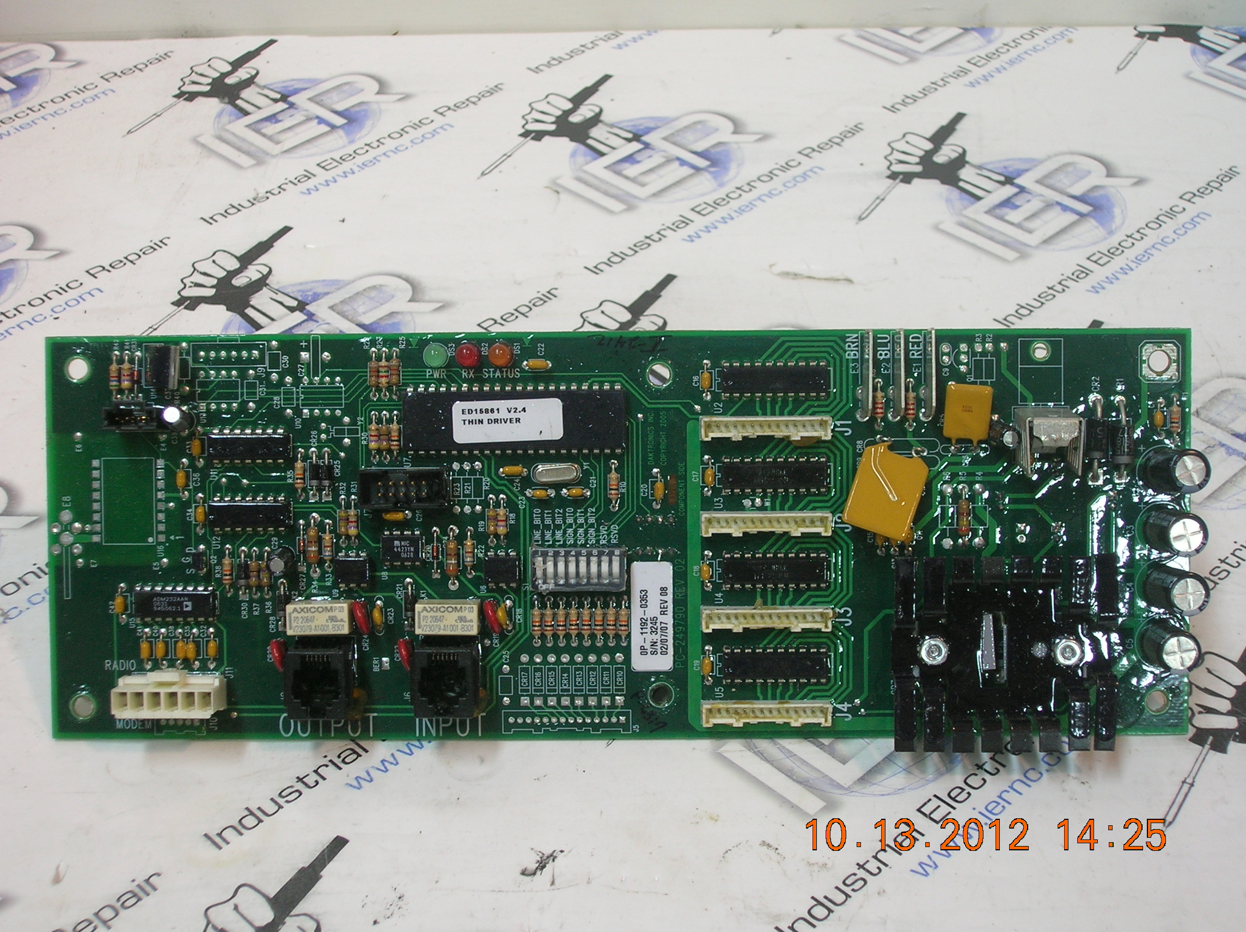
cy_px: 466
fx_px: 2086
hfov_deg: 33.3
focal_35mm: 58
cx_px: 623
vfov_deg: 25.2
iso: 69
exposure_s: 1/4.2
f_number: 3.5
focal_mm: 9.7
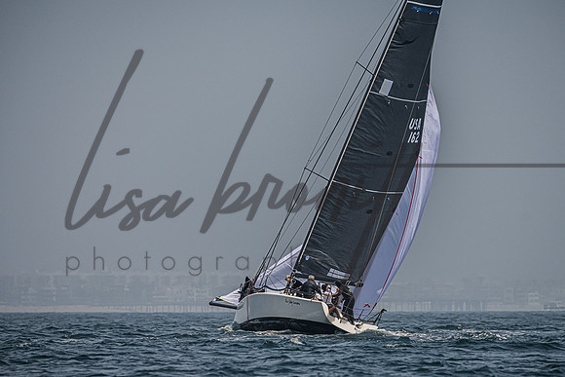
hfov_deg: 5.2
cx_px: 294
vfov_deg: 3.4
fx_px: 6275
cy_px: 238
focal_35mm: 400
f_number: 6.3
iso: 400
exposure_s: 1/5000
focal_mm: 310
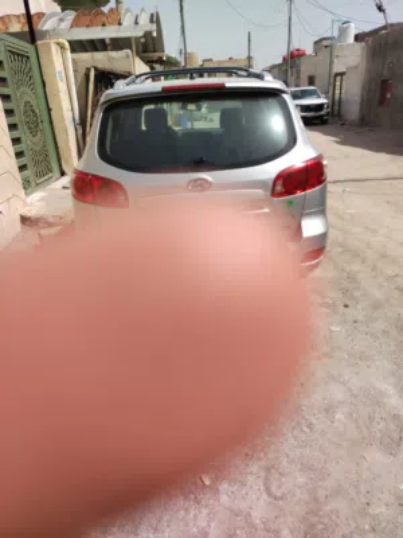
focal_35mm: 24
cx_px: 202
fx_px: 373
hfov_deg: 56.8
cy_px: 269
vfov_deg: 71.6
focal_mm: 5.25
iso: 100
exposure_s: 1/1057
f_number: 1.75
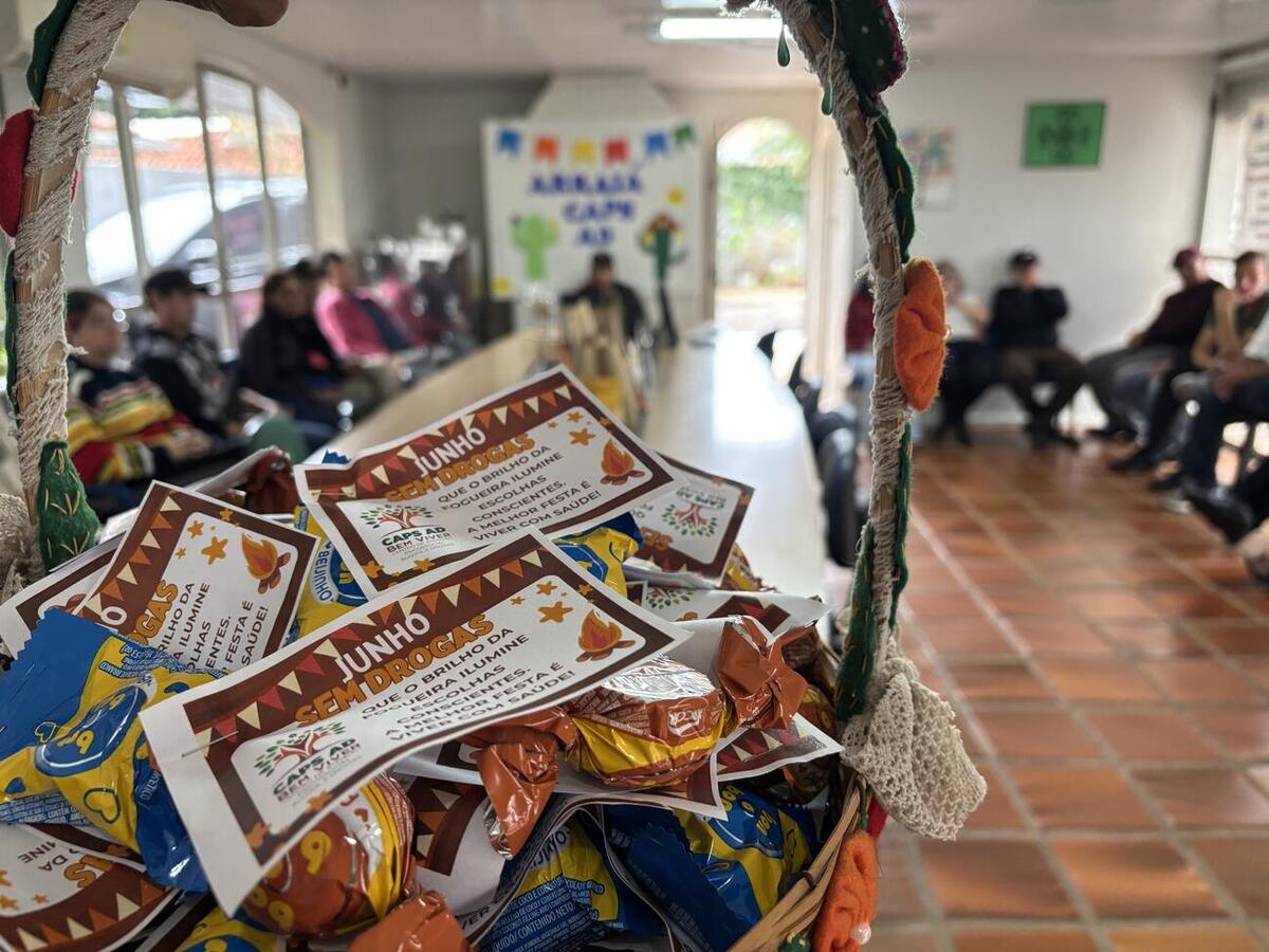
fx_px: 953
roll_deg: +1.4
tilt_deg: -14.5
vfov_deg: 53.1
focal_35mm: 26
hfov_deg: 67.3
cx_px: 634
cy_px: 476
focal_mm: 5.96
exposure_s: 1/60
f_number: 1.6
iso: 200
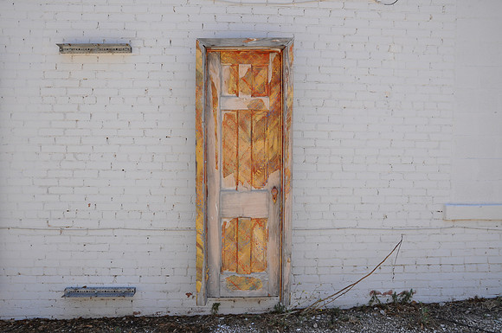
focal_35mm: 32
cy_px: 166
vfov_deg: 41.6
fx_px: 439
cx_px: 251
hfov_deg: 59.6
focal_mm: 21
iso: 200
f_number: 7.1
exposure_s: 1/200
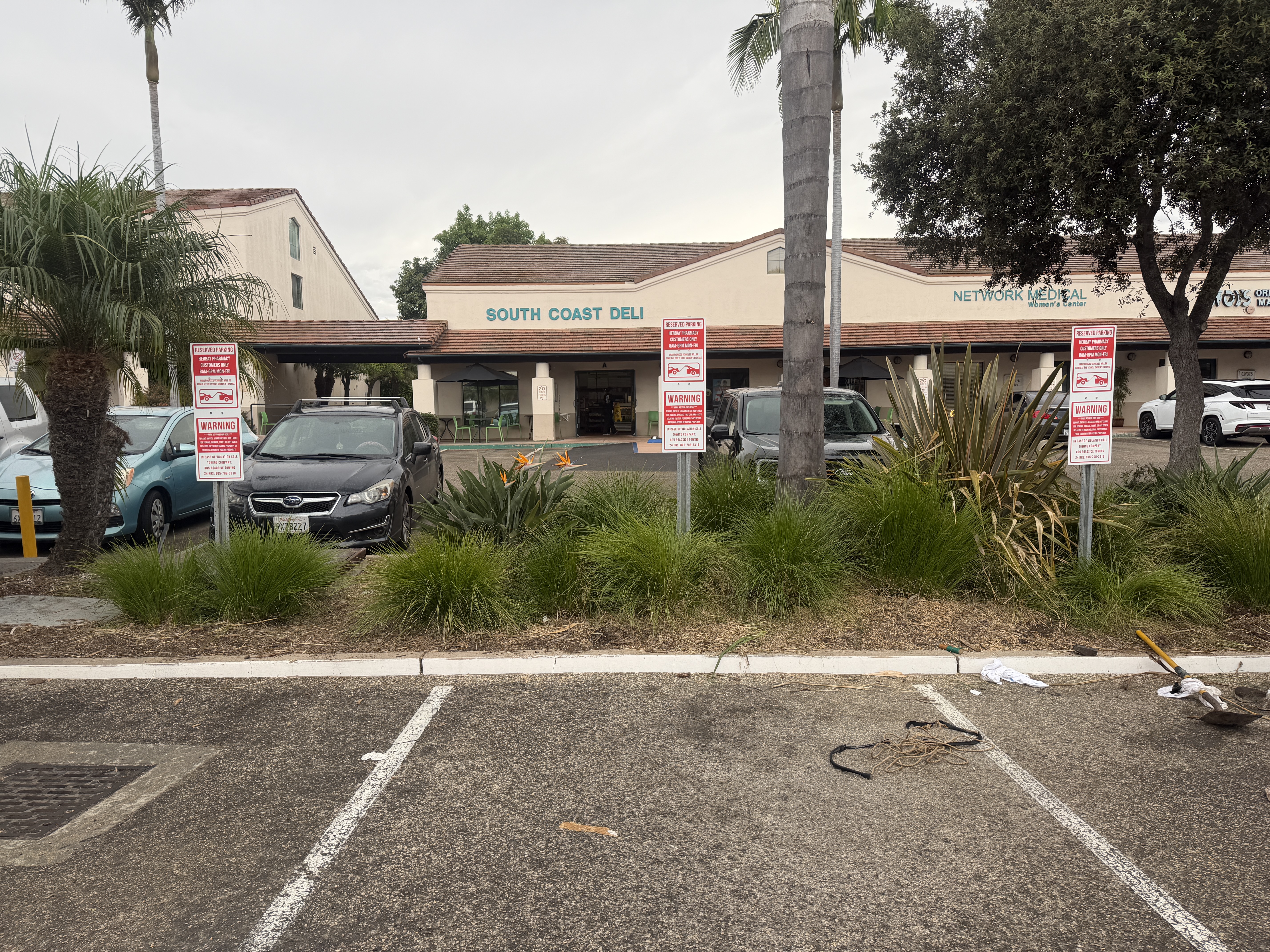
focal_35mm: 24
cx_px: 635
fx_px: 881
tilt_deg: -4.5
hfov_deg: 71.6
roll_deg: +1.1
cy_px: 476
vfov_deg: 56.8
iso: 80
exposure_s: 1/858
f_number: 1.78
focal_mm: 6.76
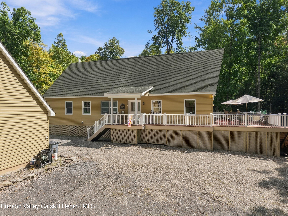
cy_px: 108
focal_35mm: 24
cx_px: 144
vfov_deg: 56.8
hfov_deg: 71.6
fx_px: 200
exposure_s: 1/3200
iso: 250
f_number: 1.8
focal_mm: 8.7
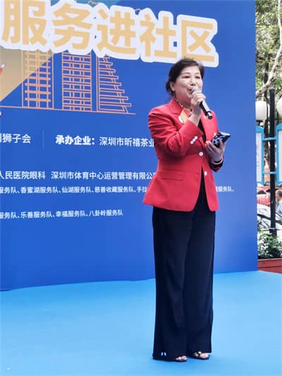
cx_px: 141
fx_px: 760
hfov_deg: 21.0
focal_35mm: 70
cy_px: 188
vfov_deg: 27.8
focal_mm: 5.56
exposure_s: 1/904
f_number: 1.6
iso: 50
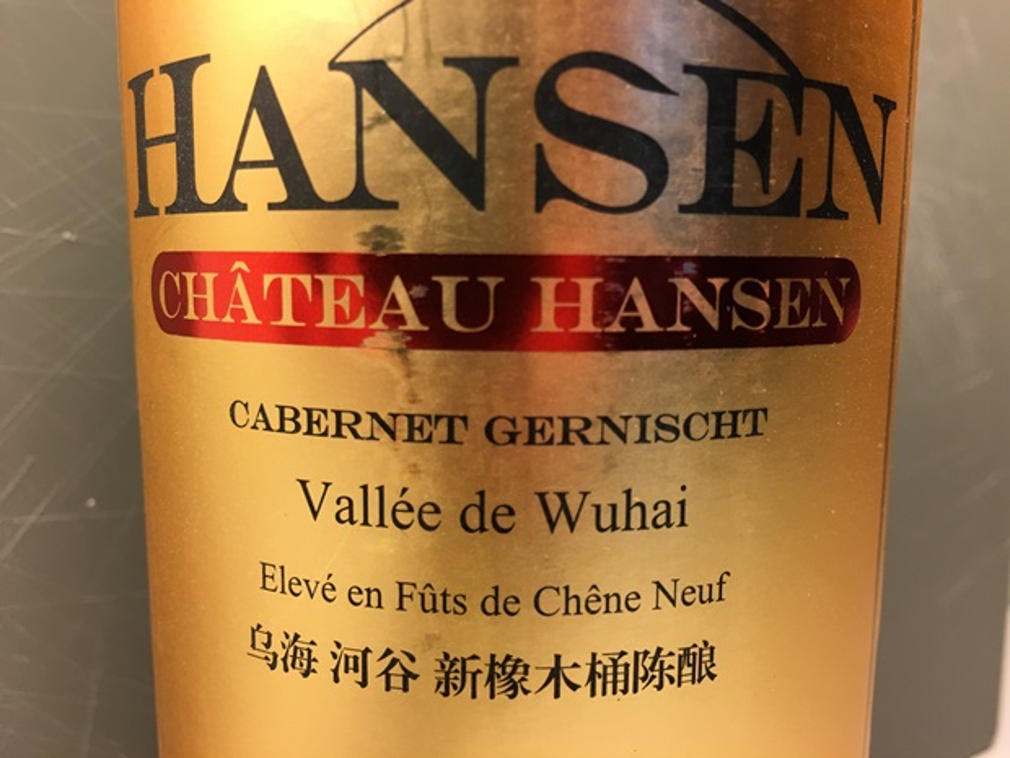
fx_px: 846
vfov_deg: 48.2
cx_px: 505
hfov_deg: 61.7
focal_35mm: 29
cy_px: 379
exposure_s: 1/33
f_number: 2.2
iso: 50
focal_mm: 4.15
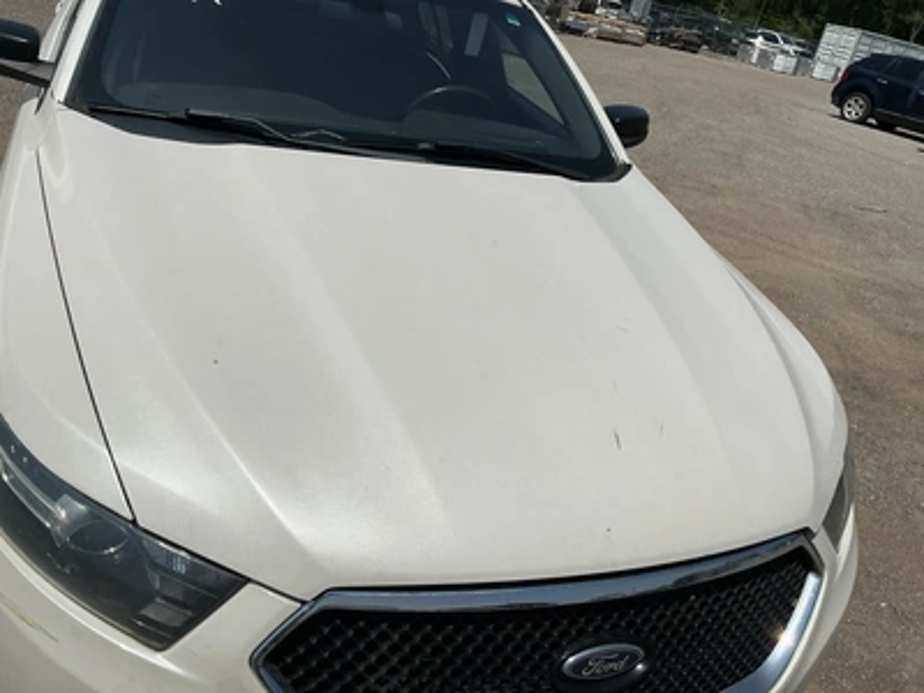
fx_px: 747
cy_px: 346
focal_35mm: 28
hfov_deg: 63.4
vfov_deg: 49.7
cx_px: 462
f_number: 1.8
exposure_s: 1/8621
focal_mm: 3
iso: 25
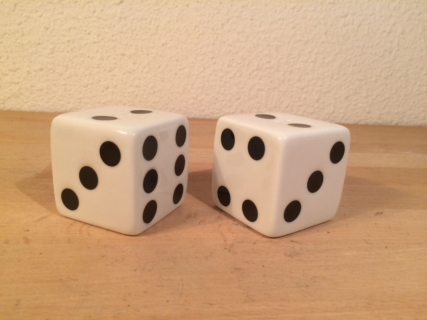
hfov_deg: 61.7
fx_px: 358
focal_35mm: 29
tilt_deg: -15.0
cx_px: 214
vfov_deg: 48.2
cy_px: 160
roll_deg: -3.8
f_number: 2.2
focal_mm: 4.15
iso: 50
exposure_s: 1/33
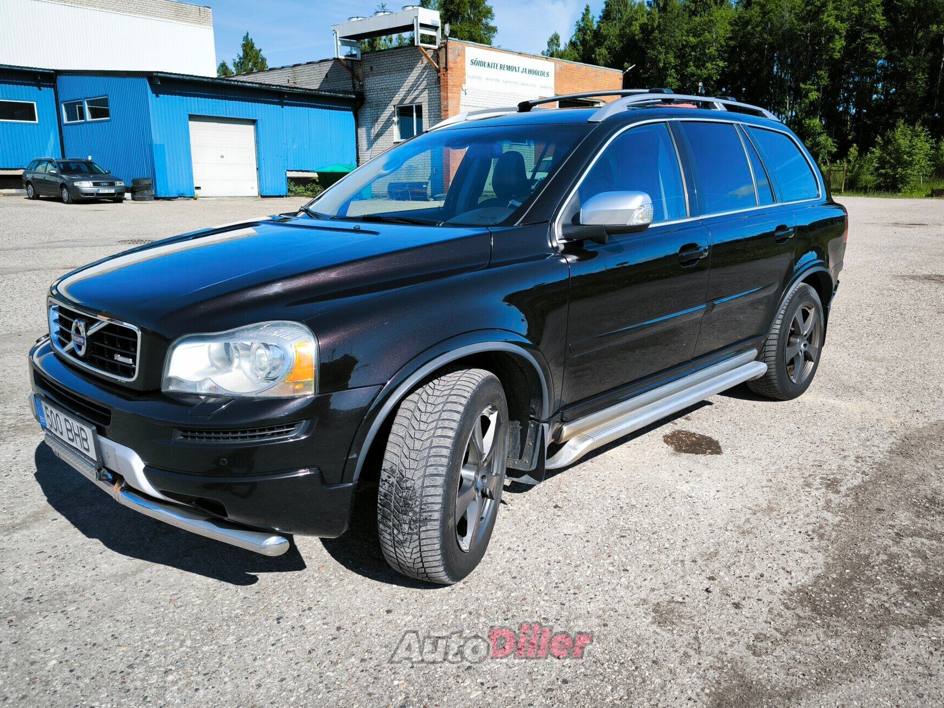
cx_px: 490
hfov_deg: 65.3
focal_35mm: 27
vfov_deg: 51.3
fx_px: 736
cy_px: 323
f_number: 1.9
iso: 50
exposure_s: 1/1200
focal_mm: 6.92
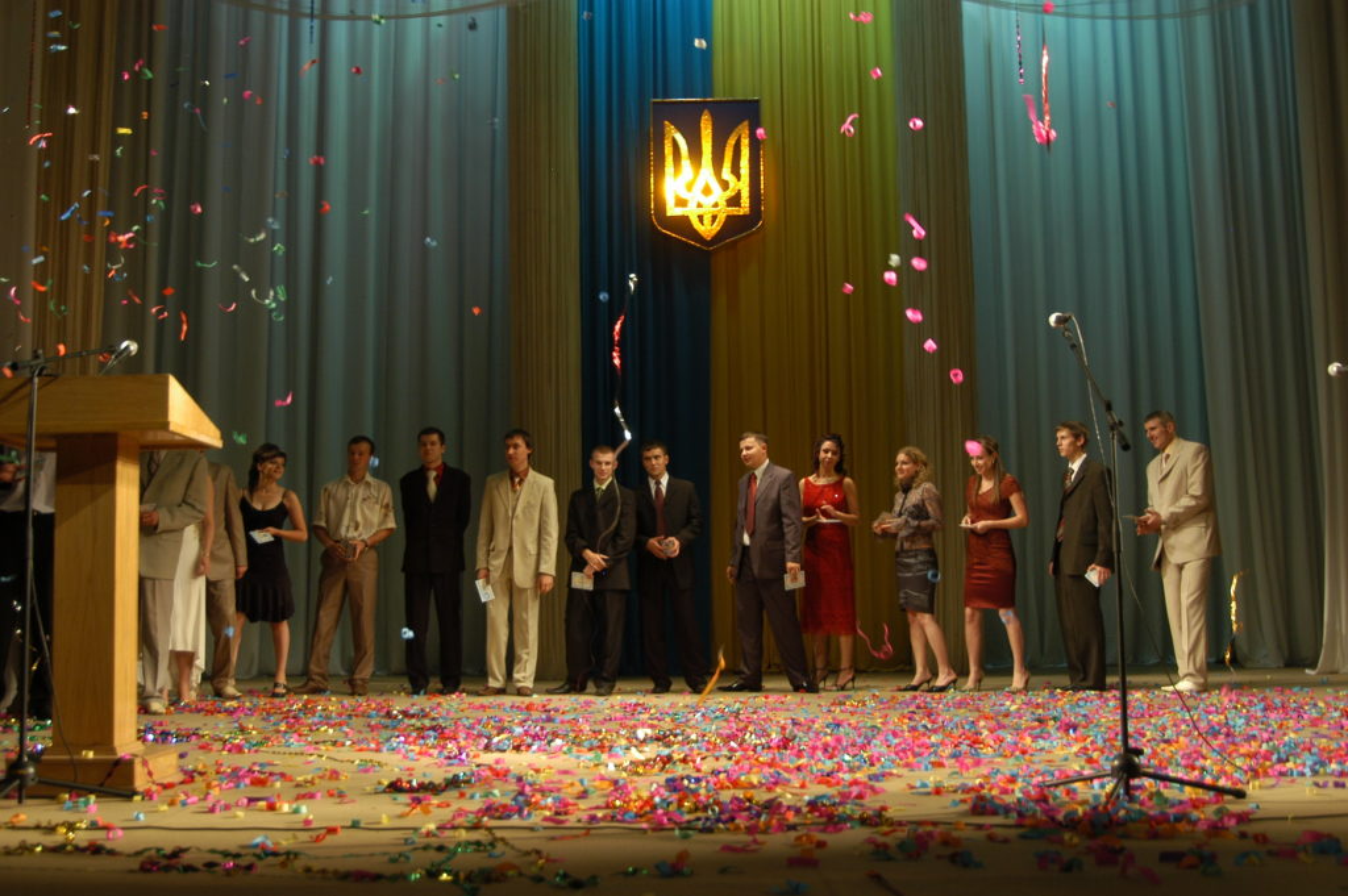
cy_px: 448
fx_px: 1347
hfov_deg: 53.2
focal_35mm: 36
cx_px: 674
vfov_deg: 36.8
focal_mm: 24
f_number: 4
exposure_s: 1/60
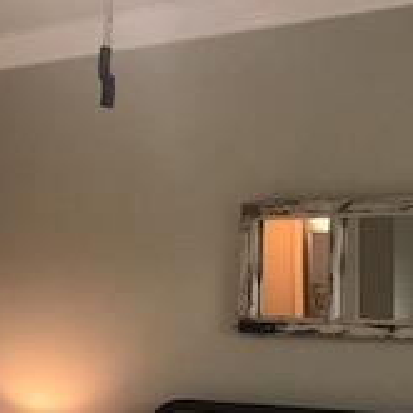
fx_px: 1296
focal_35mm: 96
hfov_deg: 17.7
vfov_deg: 17.6
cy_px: 433
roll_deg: -1.5
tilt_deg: -4.1
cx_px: 15
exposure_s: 1/24
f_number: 1.8
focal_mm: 3.99
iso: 40
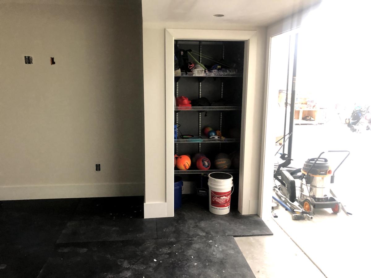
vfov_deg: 49.7
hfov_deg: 63.4
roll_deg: +0.7
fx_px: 300
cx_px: 186
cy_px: 139
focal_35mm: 28
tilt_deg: -14.4
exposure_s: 1/60
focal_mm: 4
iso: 400
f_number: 1.8
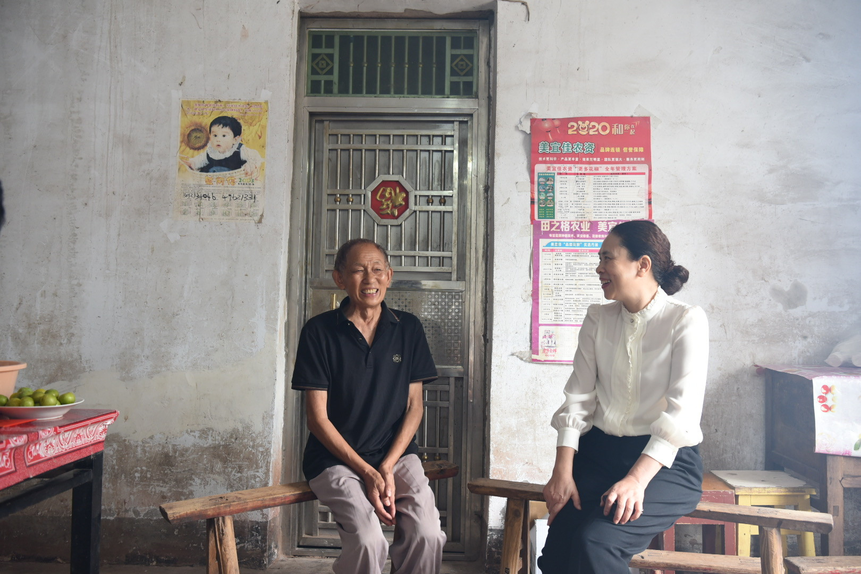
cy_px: 287
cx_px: 430
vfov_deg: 38.9
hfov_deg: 55.8
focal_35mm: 34
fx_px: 813
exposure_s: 1/60
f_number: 4
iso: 1000
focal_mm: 34
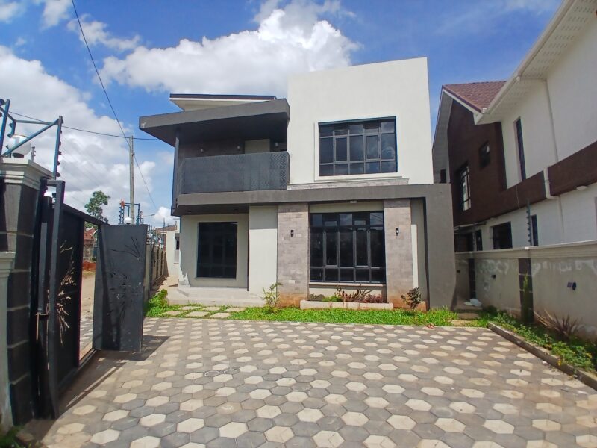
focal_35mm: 17
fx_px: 293
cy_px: 224
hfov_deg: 91.0
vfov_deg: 74.7
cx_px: 298
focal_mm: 1.4
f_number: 2.2
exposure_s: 1/1664
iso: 50
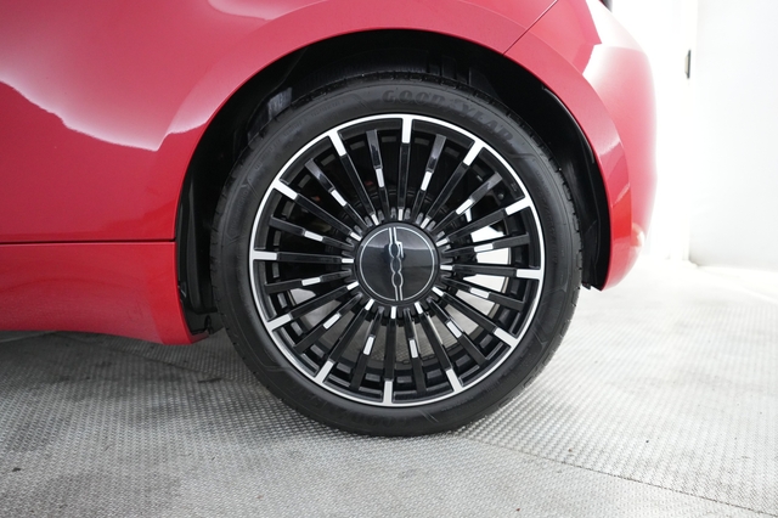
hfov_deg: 65.5
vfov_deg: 46.4
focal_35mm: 28
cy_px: 259
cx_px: 389
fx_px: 605
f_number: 2.8
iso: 6400
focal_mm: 28
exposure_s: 1/160
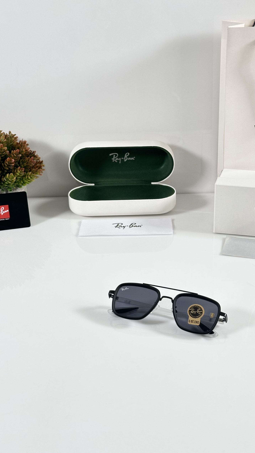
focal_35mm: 53
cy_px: 226
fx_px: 637
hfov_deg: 22.6
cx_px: 157
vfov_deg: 39.2
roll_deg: +1.1
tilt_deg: -27.5
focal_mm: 6.86
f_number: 1.78
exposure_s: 1/100
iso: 100
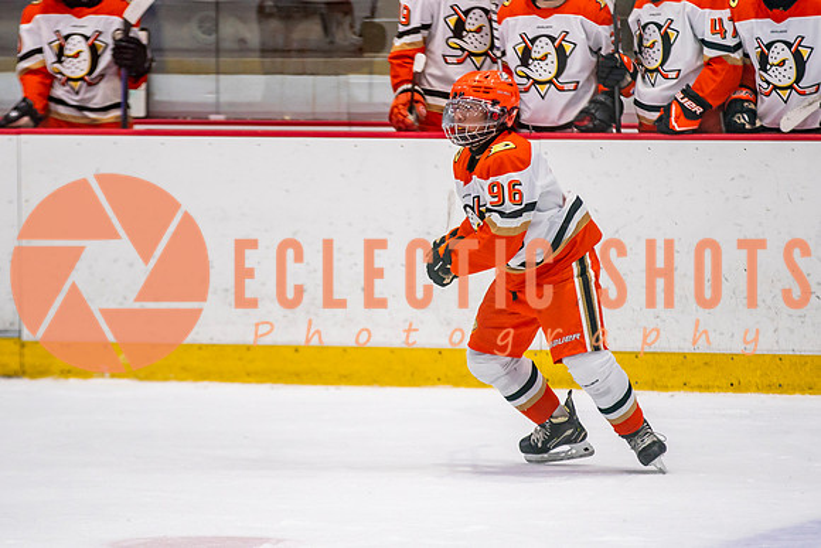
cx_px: 381
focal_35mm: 341
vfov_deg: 4.0
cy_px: 303
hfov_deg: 6.0
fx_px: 7789
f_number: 2.8
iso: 640
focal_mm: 200
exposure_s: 1/640
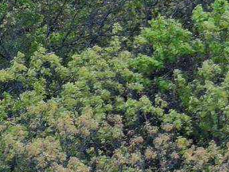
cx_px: 526
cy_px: -158
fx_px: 953
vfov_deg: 9.7
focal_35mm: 144
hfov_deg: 11.6
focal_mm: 6.72
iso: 100
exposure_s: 1/200
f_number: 1.7
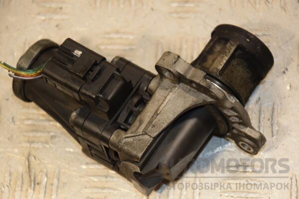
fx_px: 1121
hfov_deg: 15.2
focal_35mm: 135
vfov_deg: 10.2
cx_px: 150
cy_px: 100
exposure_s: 1/160
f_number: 5.6
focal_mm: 90
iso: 800
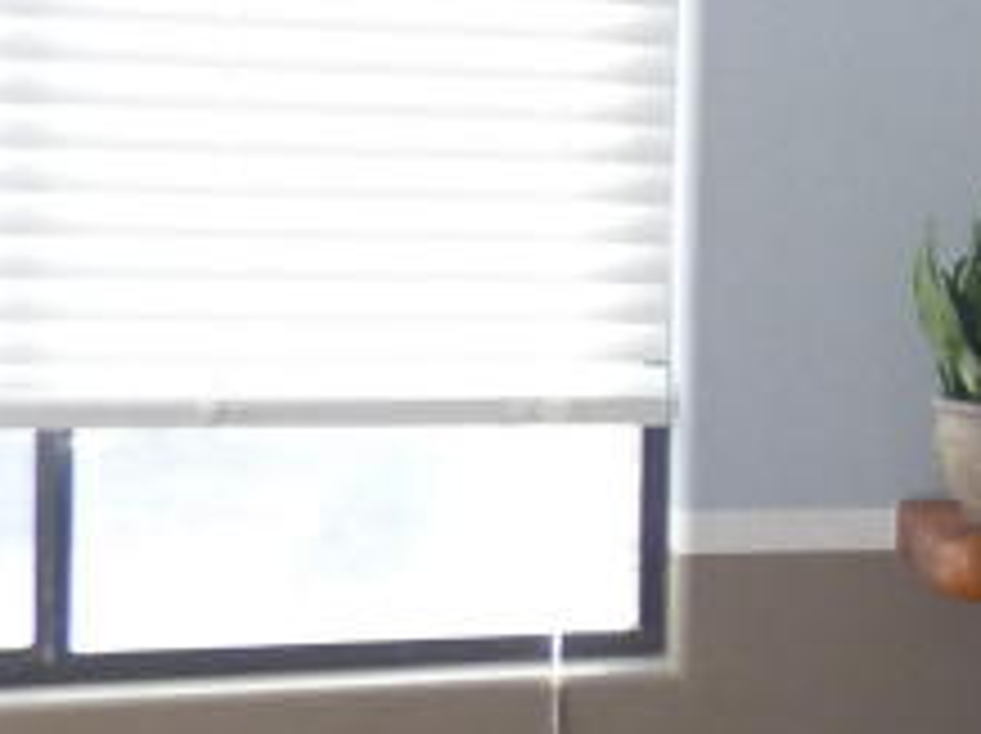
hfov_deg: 15.7
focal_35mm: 94
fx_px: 2661
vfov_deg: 15.7
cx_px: 2048
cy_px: 320
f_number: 2.8
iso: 160
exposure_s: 1/60
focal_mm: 3.58
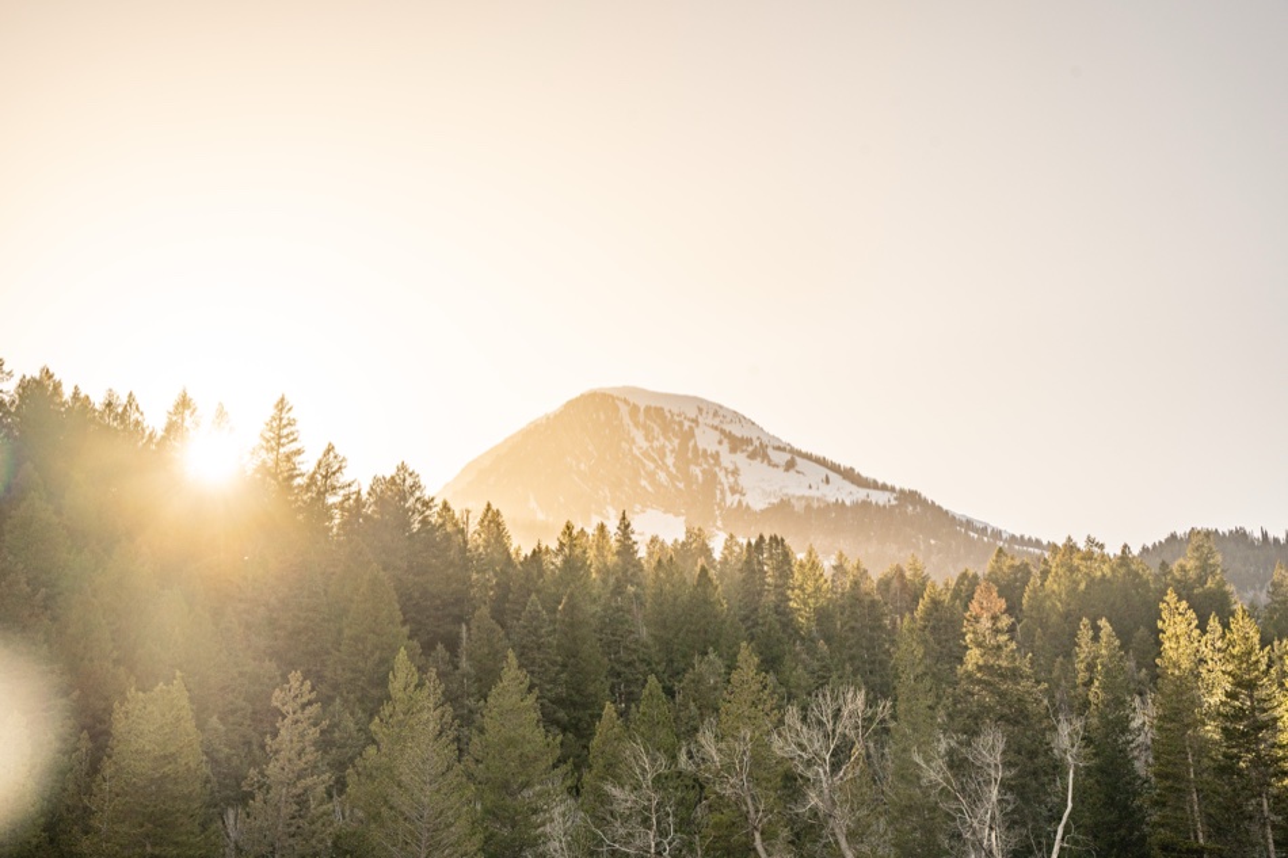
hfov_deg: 28.8
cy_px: 429
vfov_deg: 19.4
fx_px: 2504
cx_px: 644
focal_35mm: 70
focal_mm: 70
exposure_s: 1/160
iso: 200
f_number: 9
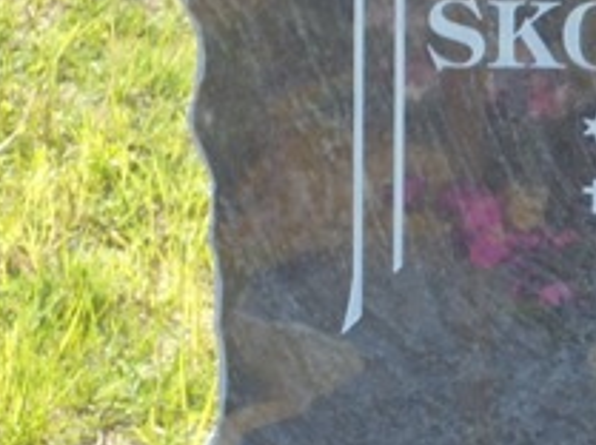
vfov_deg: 6.6
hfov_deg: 8.8
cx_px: 699
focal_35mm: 224
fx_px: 3850
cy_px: 131
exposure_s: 1/100
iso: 100
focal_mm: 13.1
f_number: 6.1
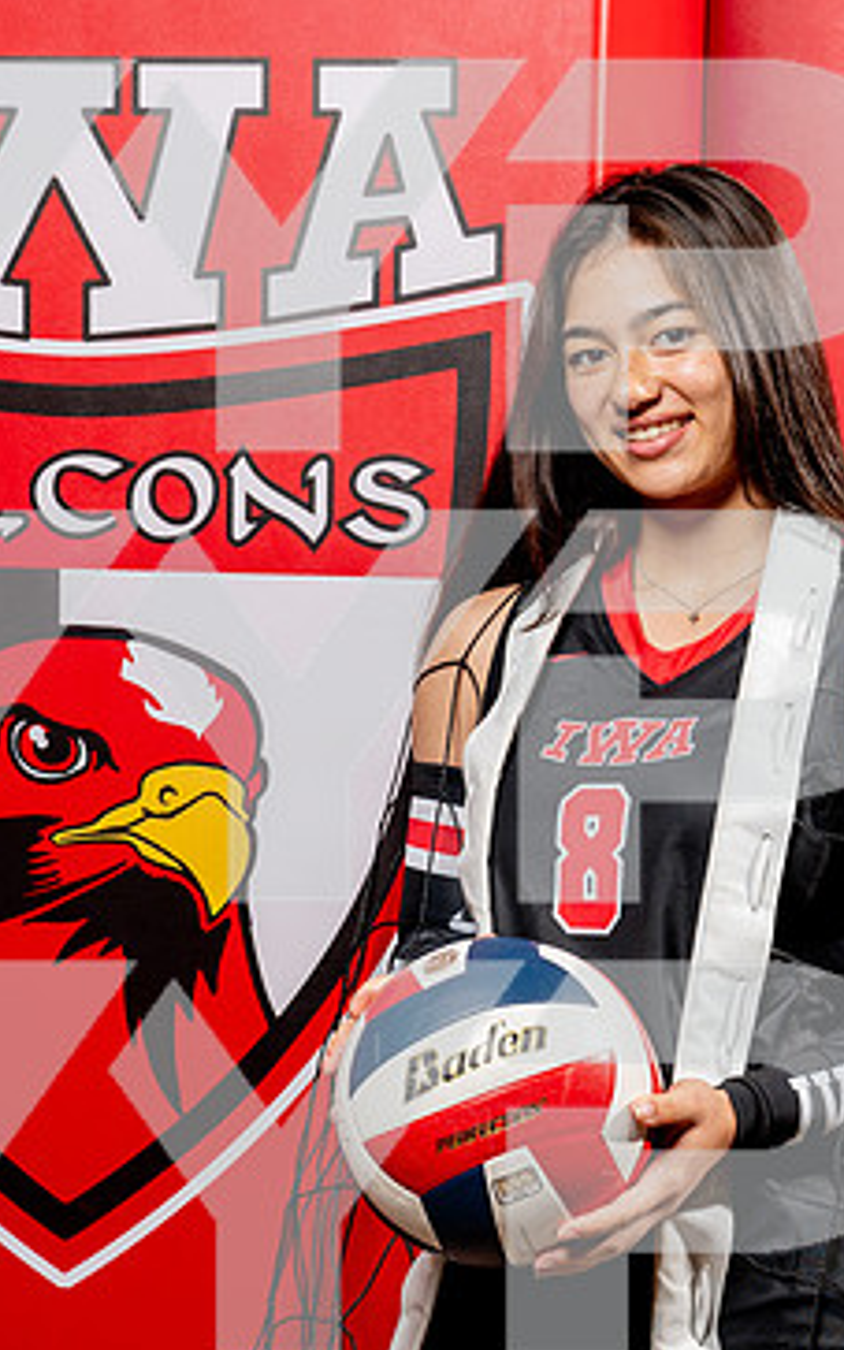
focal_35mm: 102
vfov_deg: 20.4
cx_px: 446
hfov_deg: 12.8
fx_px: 3752
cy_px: 708
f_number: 5.6
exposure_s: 1/250
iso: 200
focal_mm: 57
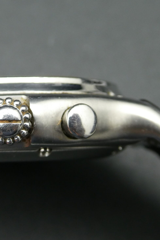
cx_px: 7
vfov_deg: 22.4
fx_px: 607
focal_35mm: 91
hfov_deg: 14.8
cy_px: 111
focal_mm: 9
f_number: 4.1
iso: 160
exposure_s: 1/80
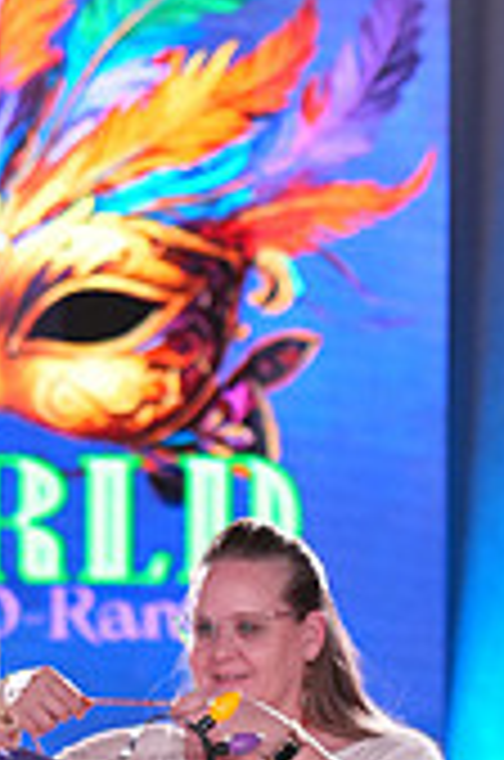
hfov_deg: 3.8
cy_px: 1025
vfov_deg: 5.7
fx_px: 7612
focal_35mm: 361
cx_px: 151
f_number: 4
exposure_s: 1/400
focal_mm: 105
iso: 2000
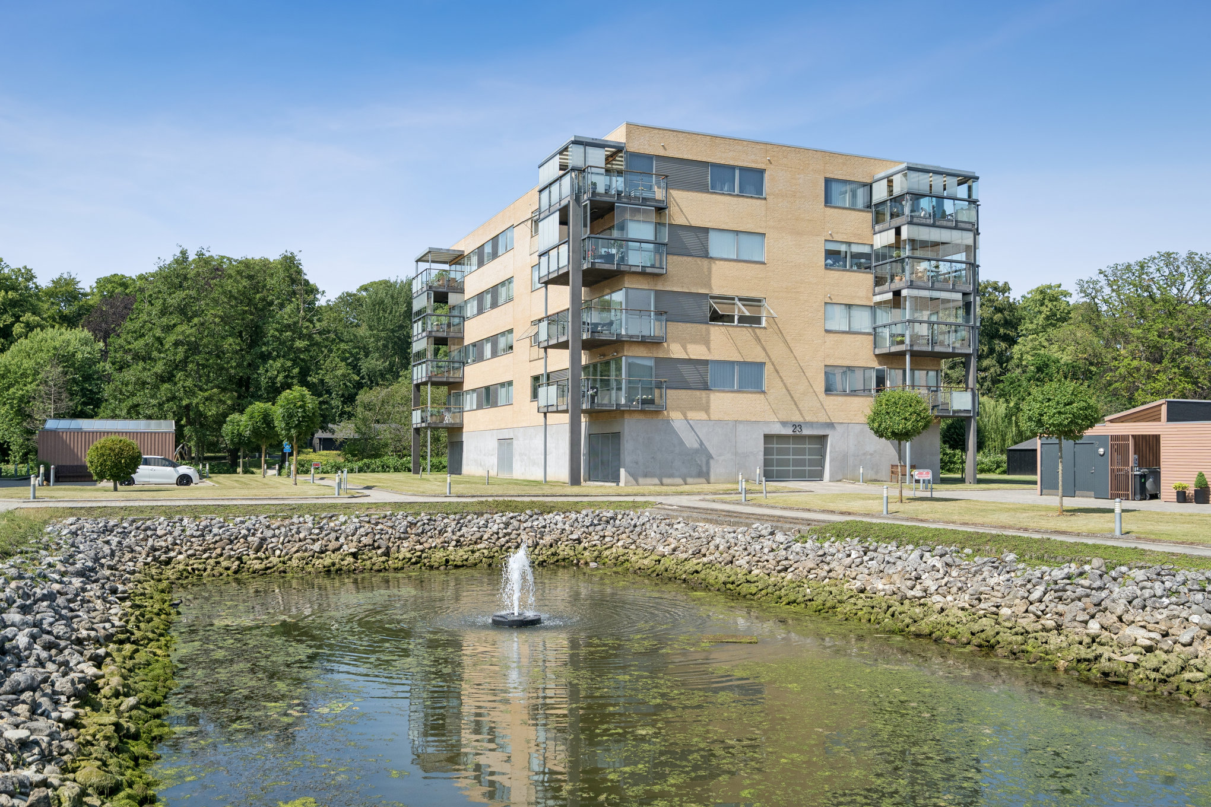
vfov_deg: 42.3
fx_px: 1043
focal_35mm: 31
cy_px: 404
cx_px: 606
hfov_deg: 60.3
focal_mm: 31
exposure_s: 1/2500
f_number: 7.1
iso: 800
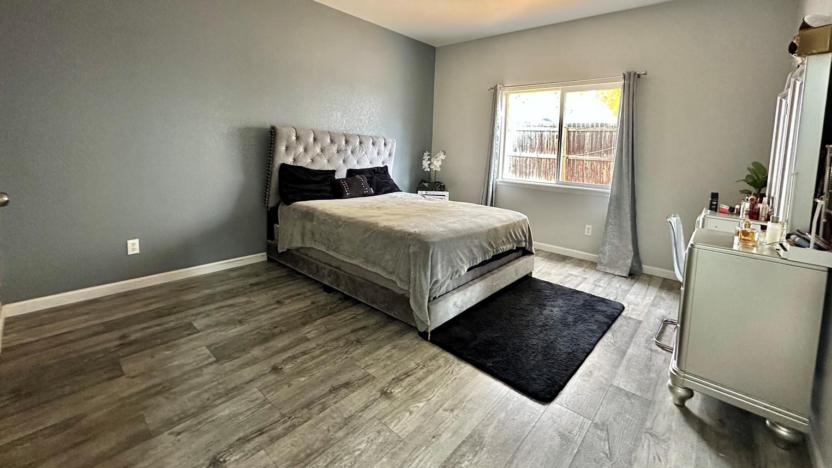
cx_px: 433
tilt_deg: -4.2
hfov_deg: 99.3
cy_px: 171
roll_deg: -2.6
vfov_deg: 65.9
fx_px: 353
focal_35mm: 16
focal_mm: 2.22
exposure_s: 1/60
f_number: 2.2
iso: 500
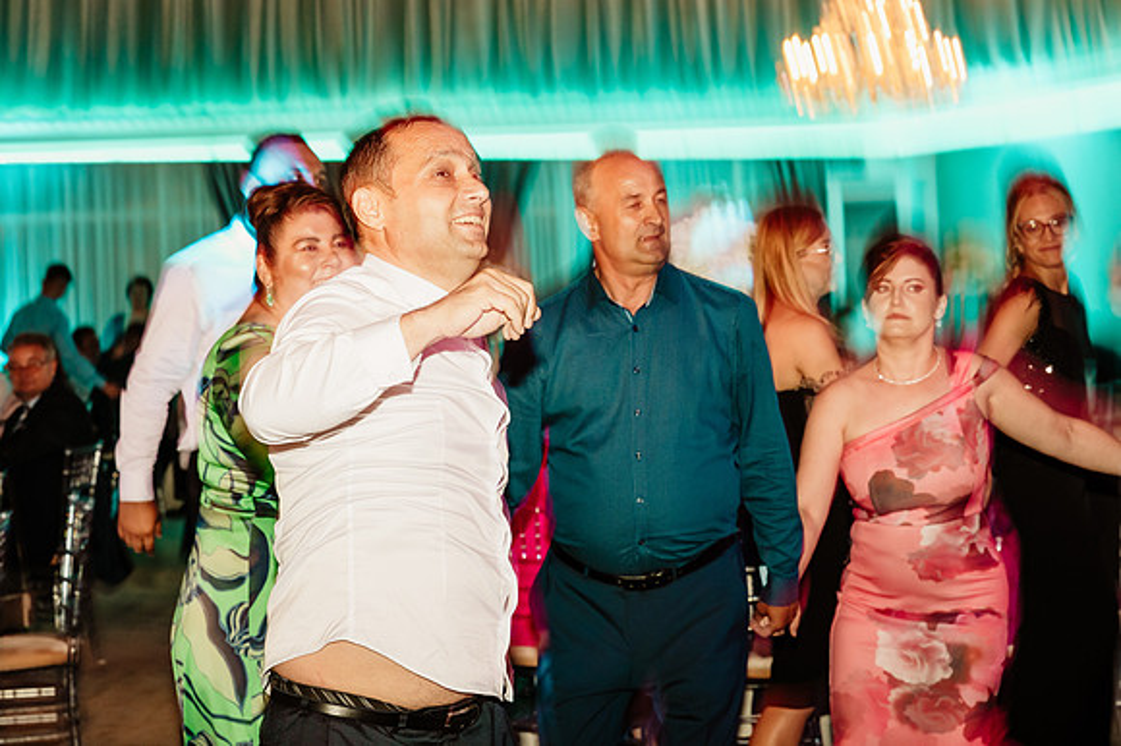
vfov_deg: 16.8
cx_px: 470
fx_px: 2528
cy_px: 313
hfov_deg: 25.0
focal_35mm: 81
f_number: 7.1
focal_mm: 70
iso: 2000
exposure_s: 1/25
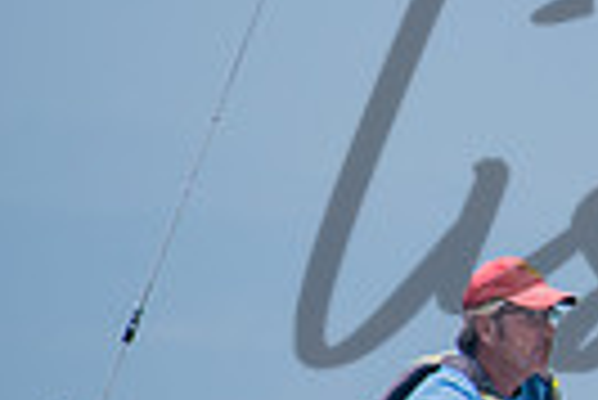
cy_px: 178
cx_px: 1299
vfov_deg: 1.1
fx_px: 20138
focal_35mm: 1211
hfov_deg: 1.7
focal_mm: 185
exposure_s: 1/1250
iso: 400
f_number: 8
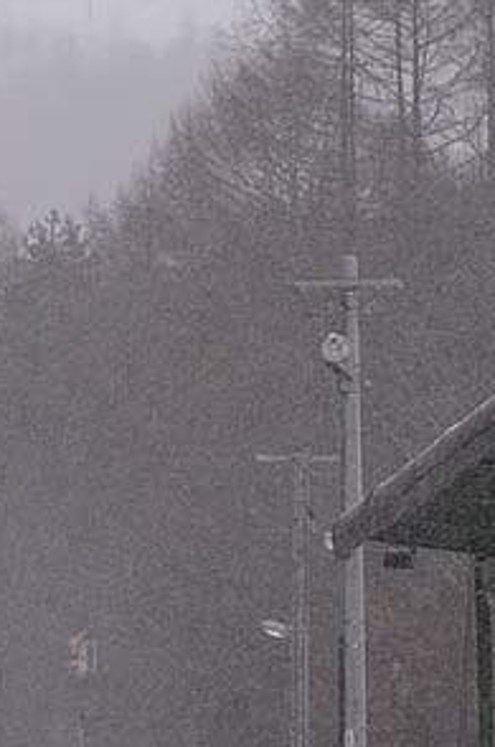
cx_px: -150
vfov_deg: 3.2
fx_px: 13536
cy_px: 790
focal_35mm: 654
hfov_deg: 2.1
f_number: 5.6
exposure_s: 1/500
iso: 200
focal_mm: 160
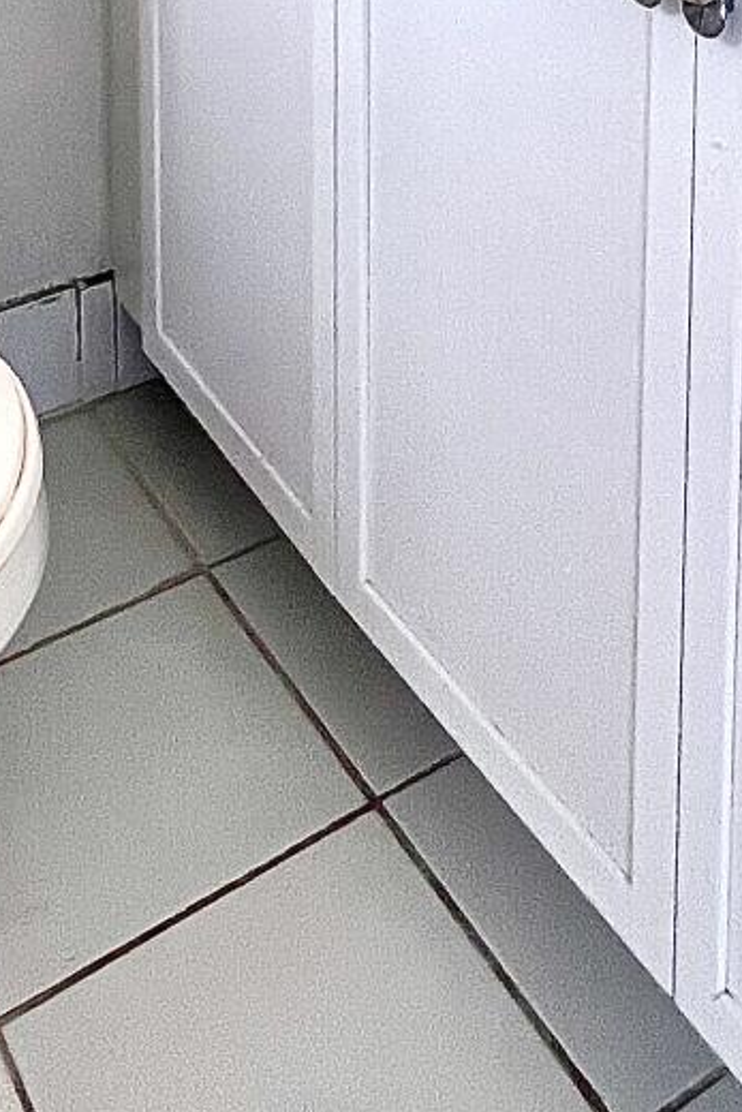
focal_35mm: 52
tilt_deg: -6.2
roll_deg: +0.0
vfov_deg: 28.7
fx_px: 1606
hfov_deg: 26.0
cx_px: 447
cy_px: -438
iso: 64
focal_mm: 1.57
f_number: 1.8
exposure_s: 1/120
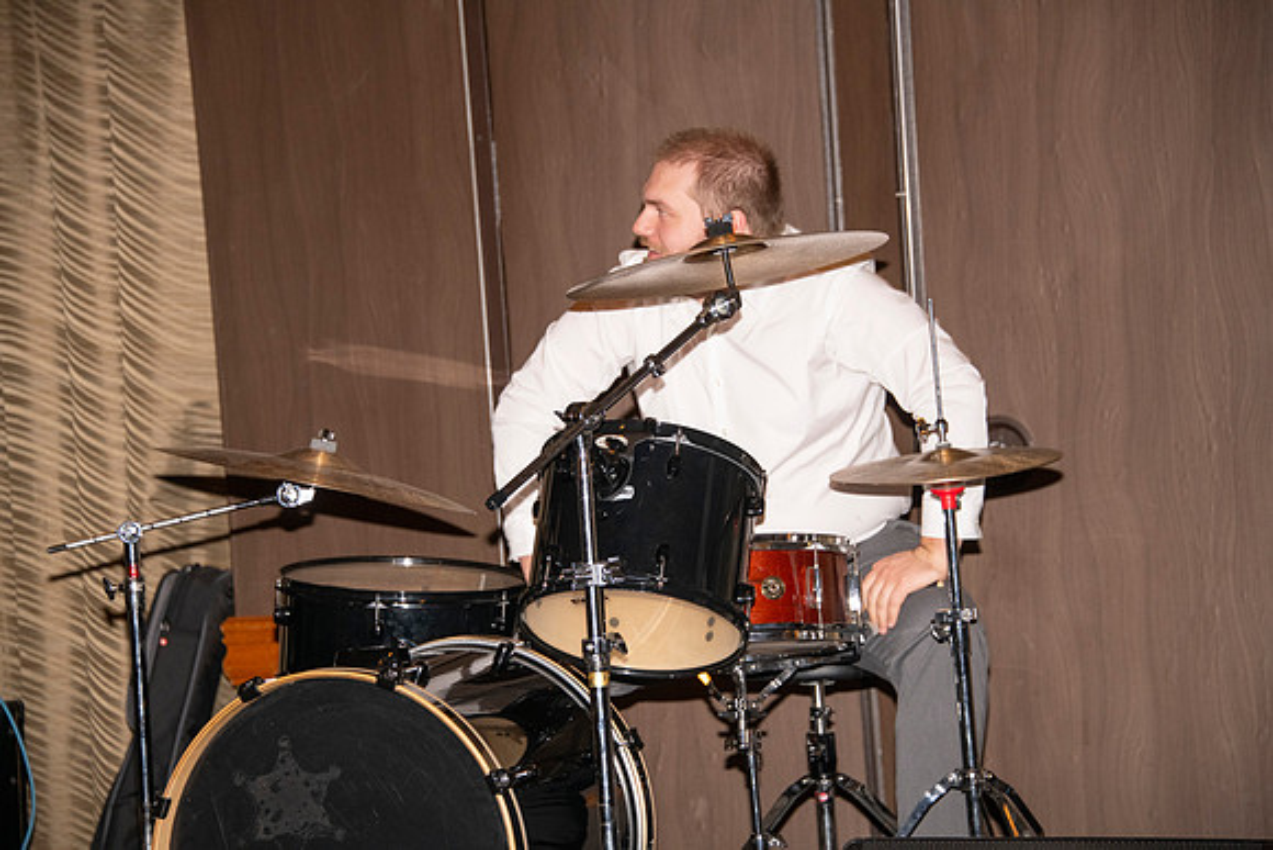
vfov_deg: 11.0
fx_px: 4421
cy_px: 425
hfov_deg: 16.4
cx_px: 636
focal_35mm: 125
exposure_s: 1/60
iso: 2000
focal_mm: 125
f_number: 5.6
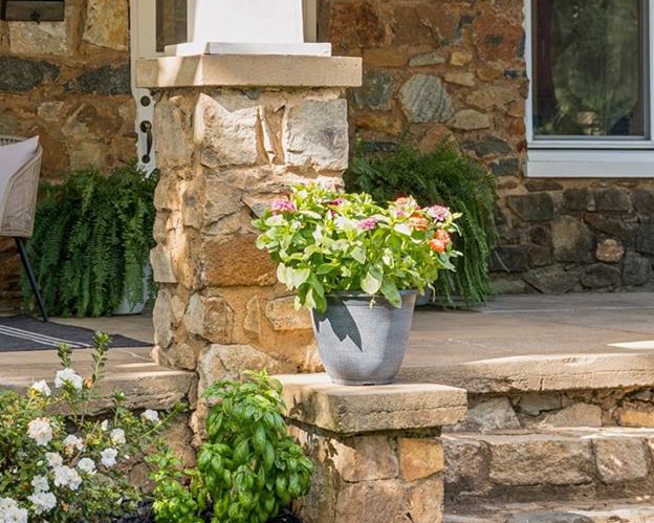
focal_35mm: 117
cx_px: 260
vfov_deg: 13.1
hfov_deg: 16.4
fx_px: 2264
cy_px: 137
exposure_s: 1/60
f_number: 4
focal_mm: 38
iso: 100
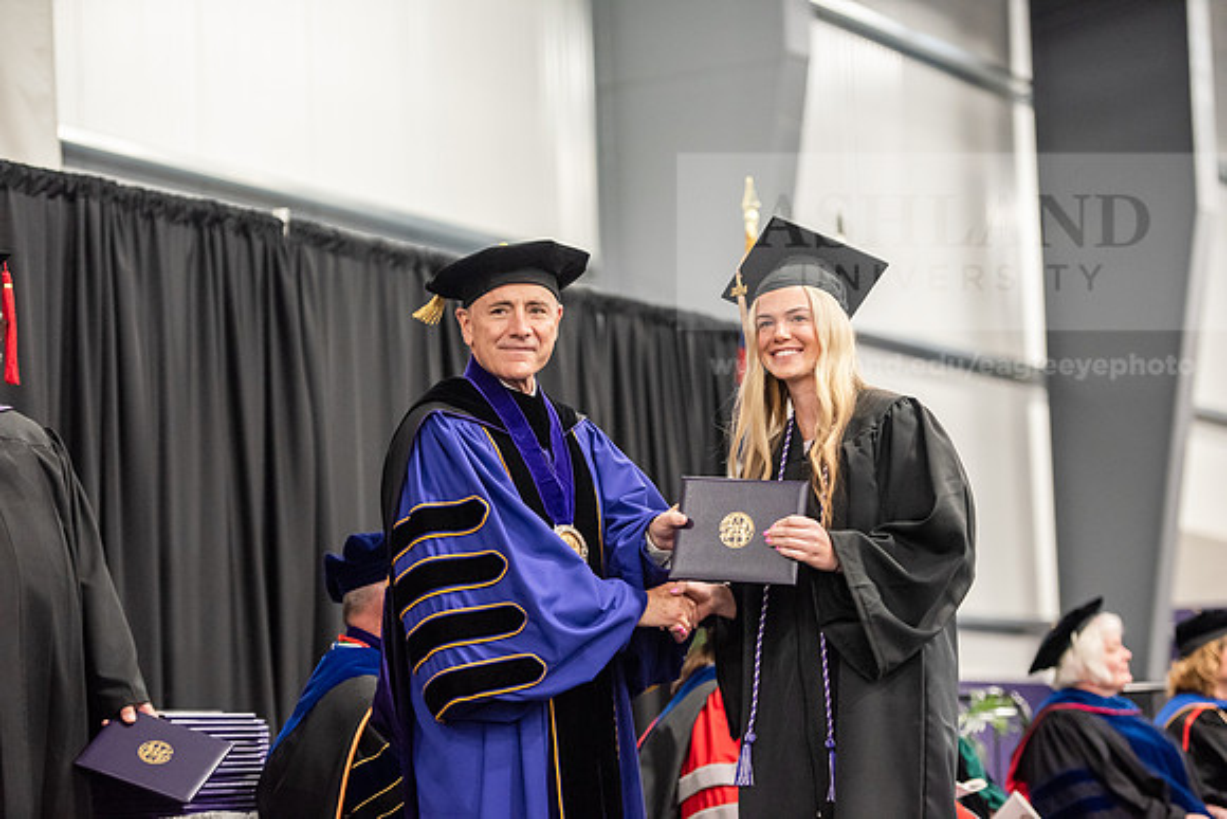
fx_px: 3477
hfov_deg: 20.0
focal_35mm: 102
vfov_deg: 13.4
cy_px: 410
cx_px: 614
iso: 3200
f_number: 3.2
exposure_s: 1/200
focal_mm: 102
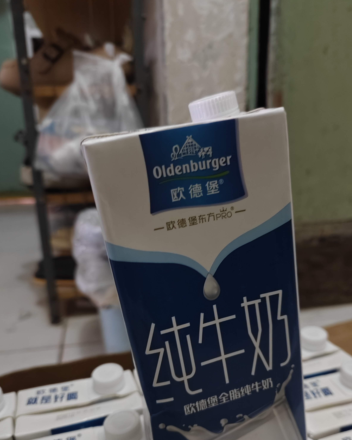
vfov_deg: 56.3
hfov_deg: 47.0
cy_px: 282
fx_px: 404
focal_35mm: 31
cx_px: 195
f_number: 1.68
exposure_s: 1/25
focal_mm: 6.45
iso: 3979
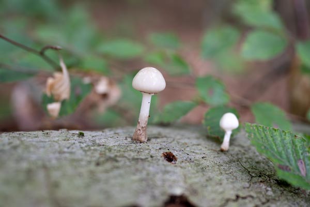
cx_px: 155
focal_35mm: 35
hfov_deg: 54.4
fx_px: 301
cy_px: 104
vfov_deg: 37.9
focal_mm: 35
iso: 500
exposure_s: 1/160
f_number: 1.8
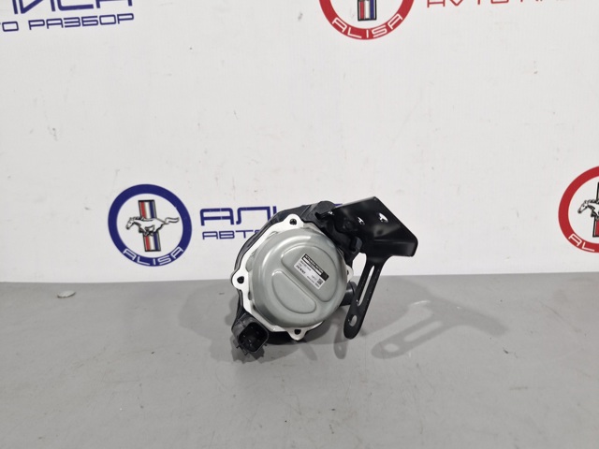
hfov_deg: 73.9
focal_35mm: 23
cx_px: 300
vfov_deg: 58.9
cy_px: 224
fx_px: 398
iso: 125
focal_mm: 5.54
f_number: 1.8
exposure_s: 1/50
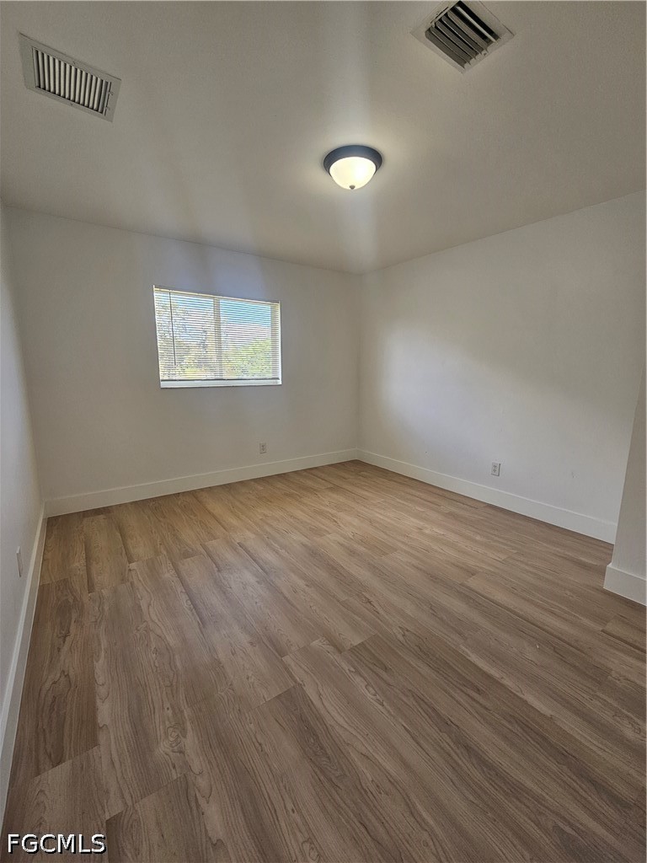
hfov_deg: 89.9
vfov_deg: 106.2
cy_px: 432
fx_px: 324
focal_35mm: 13
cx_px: 324
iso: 64
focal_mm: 2.2
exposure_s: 1/60
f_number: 2.2
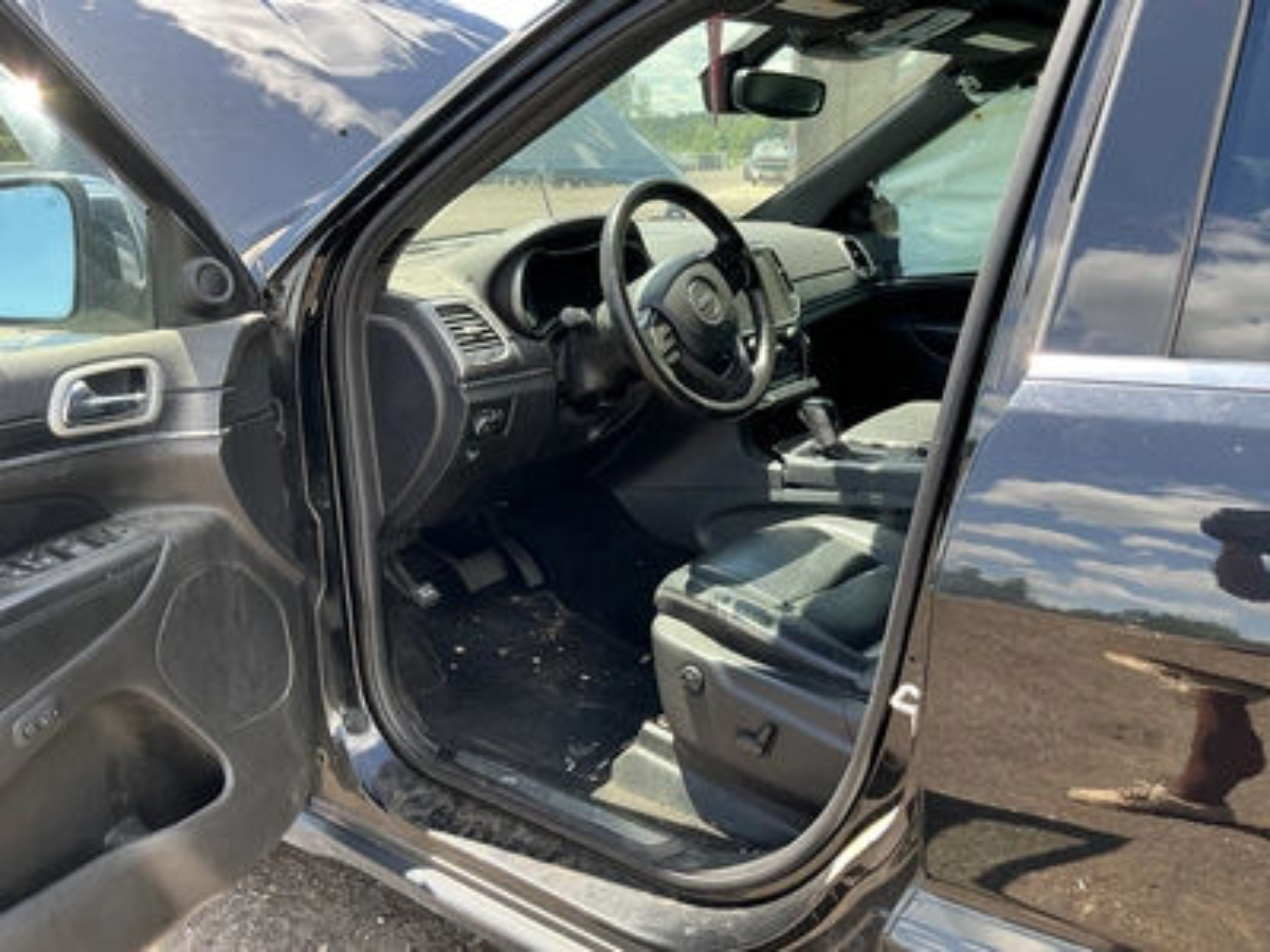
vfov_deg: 49.7
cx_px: 635
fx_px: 1027
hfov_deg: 63.4
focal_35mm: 28
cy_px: 476
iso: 25
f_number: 1.8
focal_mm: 3
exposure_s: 1/185
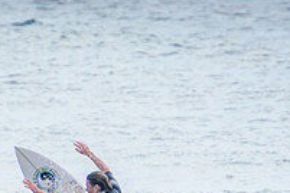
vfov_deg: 0.8
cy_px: 238
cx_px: 52
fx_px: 13975
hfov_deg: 1.2
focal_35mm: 1735
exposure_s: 1/2000
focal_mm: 400
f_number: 5.6
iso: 360
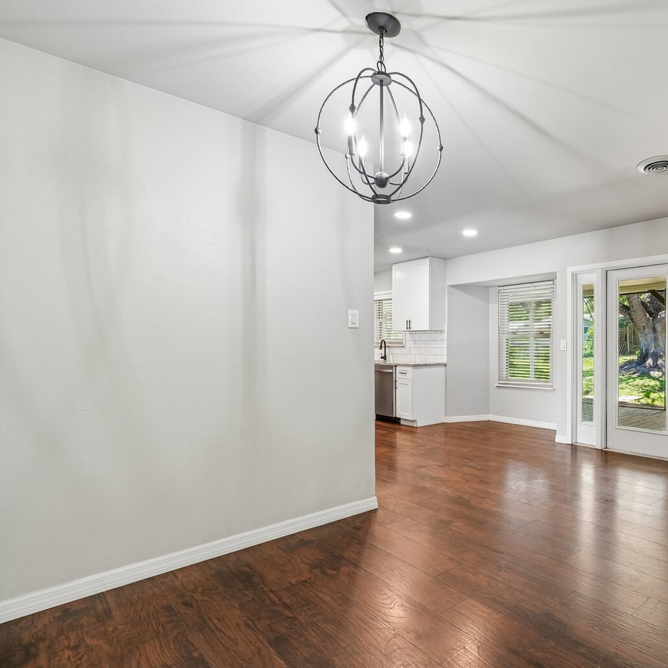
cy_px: 332
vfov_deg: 74.8
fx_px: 437
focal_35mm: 20
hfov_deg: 70.8
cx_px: 483
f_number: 8
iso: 800
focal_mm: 15
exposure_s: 1/25
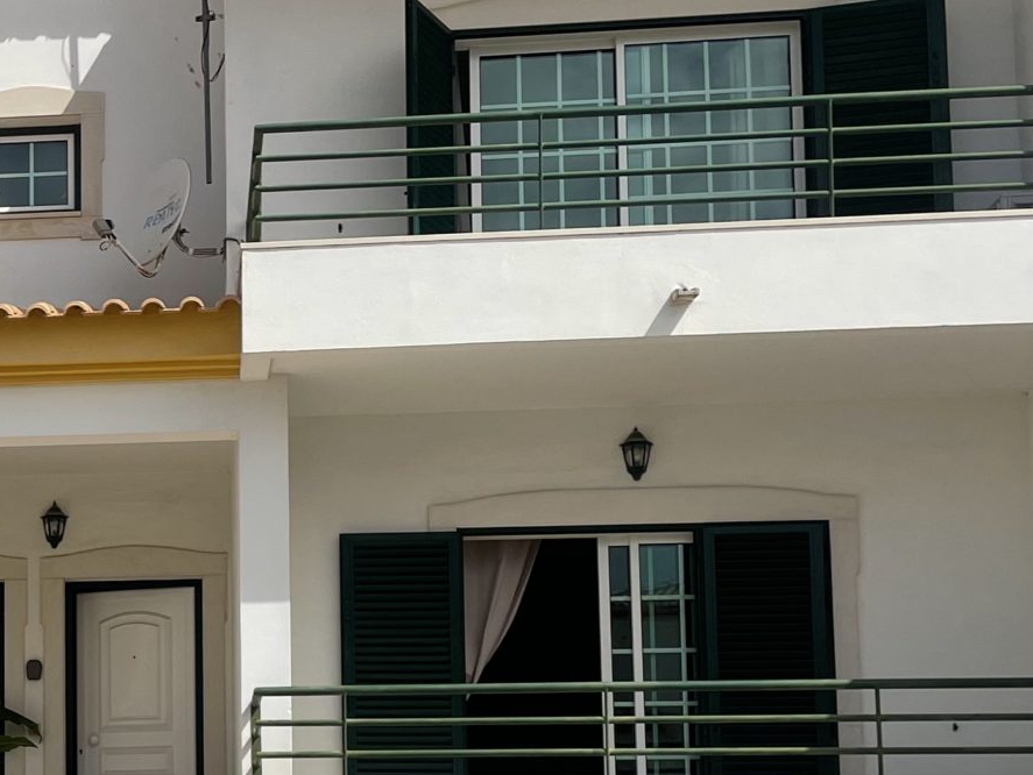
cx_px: -126
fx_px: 2239
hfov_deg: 24.1
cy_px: 725
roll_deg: -0.6
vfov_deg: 19.2
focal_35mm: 75
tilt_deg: +6.3
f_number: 1.6
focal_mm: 4.2
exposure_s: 1/7299
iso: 32
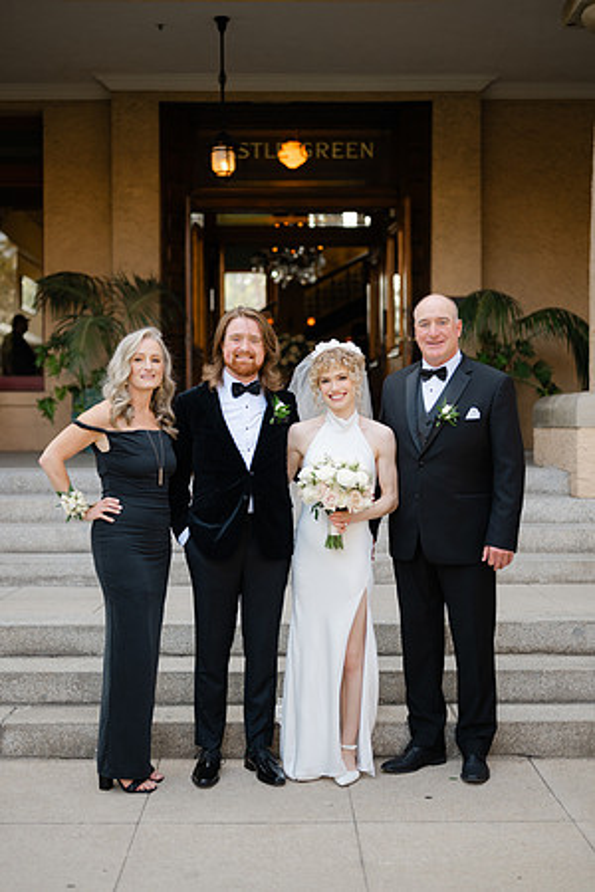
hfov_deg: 27.0
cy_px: 446
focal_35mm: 50
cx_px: 298
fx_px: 1239
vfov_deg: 39.6
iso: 64
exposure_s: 1/320
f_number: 2
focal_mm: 50
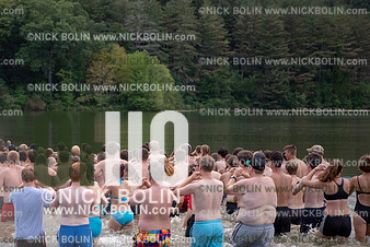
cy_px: 163
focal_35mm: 120
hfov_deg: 17.0
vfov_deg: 11.4
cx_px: 111
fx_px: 1234
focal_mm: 70
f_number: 3.2
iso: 160
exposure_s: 1/800
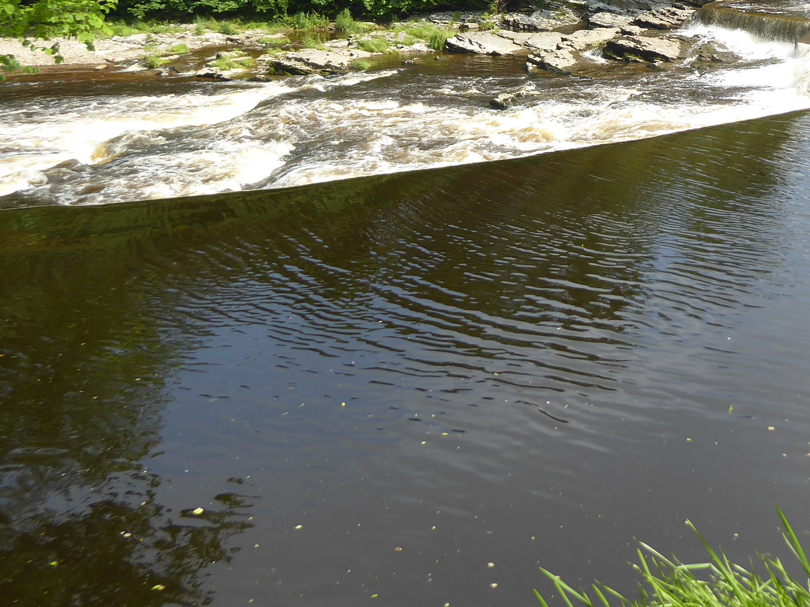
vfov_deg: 31.6
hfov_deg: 41.6
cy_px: 85
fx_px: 1029
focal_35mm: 44
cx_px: 617
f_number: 3.3
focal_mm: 4.3
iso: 80
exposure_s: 1/400
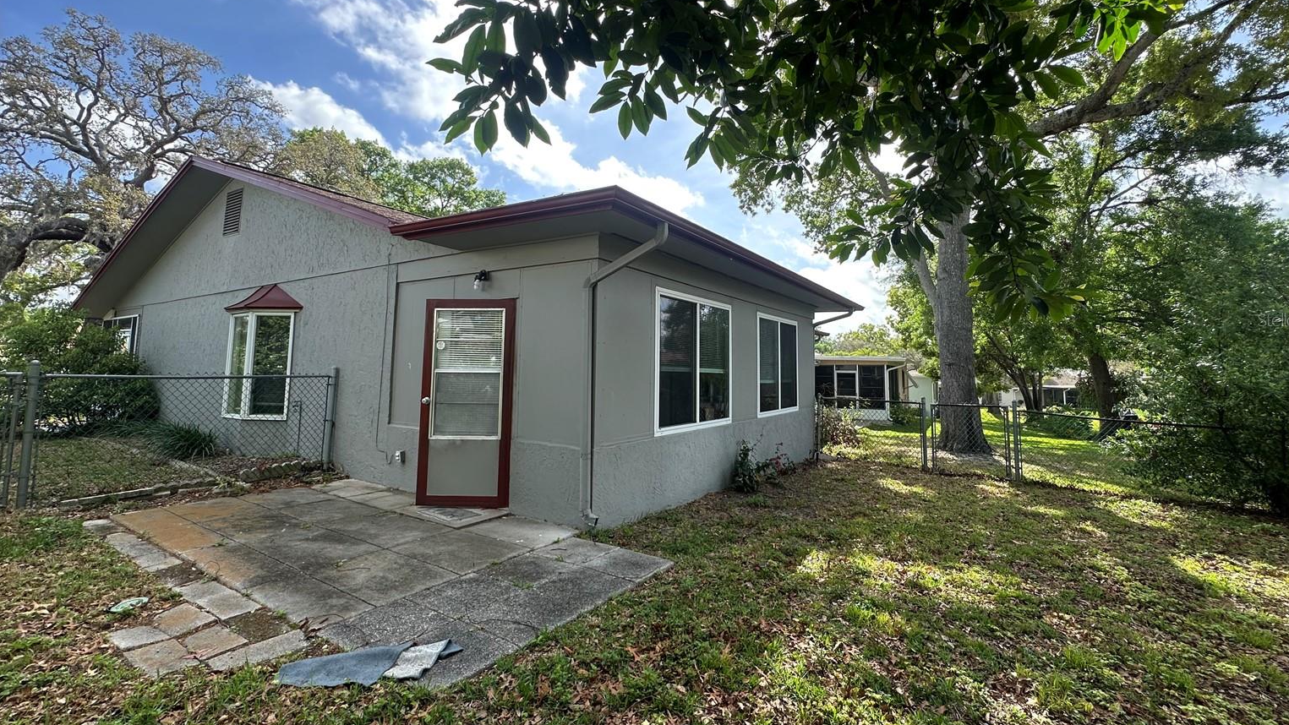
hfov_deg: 99.3
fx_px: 547
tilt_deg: +5.4
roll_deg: -0.6
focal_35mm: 16
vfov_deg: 66.9
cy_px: 319
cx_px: 661
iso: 40
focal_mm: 2.22
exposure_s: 1/711
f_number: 2.2
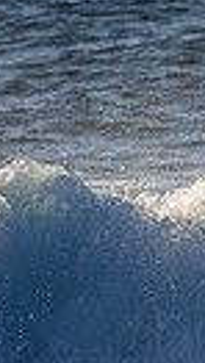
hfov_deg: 0.4
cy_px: 237
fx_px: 33396
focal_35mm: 3467
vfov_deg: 0.6
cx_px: 745
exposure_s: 1/500
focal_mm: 500
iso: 125
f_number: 6.3
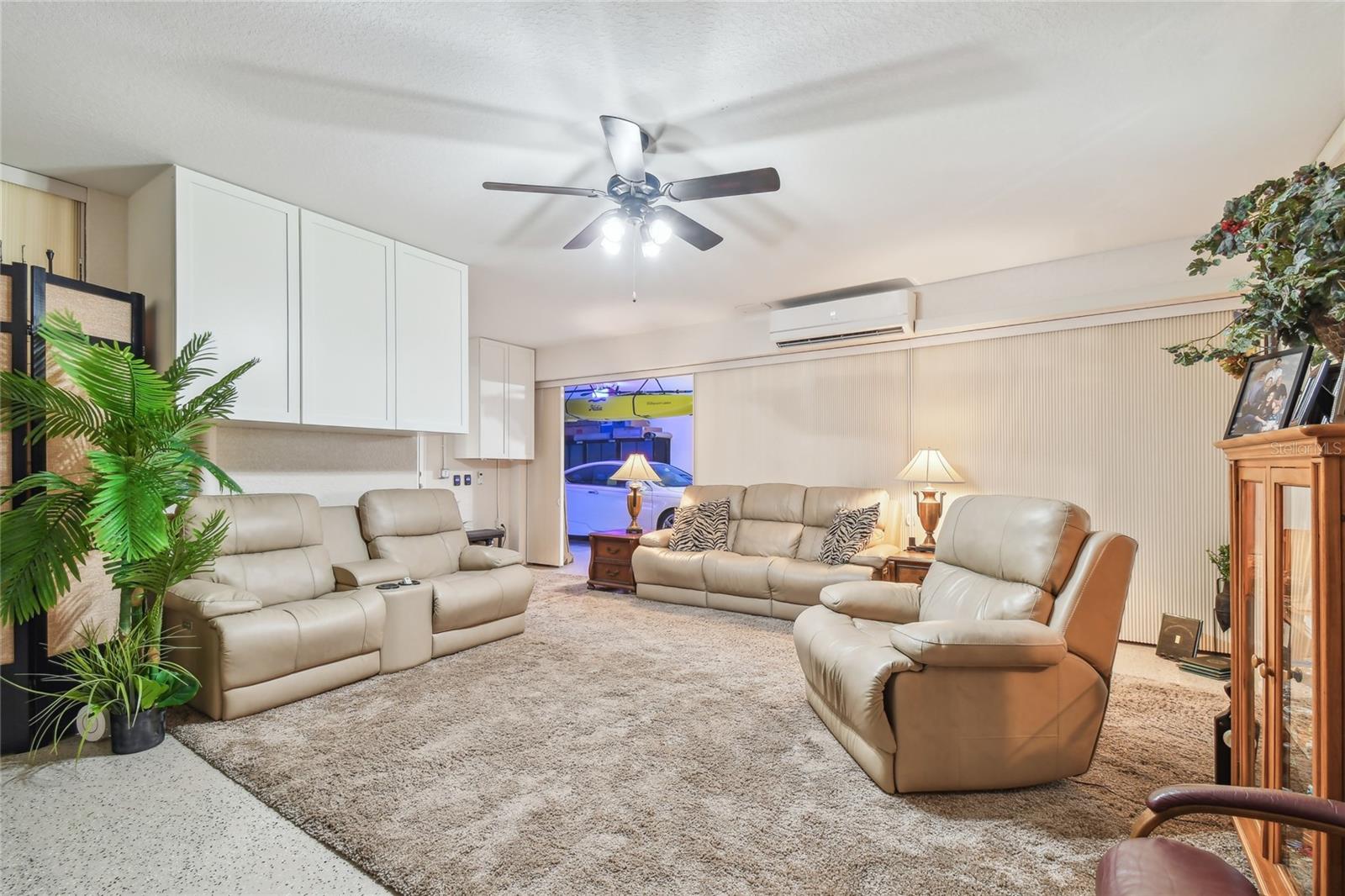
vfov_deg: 77.3
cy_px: 448
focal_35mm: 15
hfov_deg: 100.4
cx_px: 672
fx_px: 560
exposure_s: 1.3
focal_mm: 10
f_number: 7.1
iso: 100
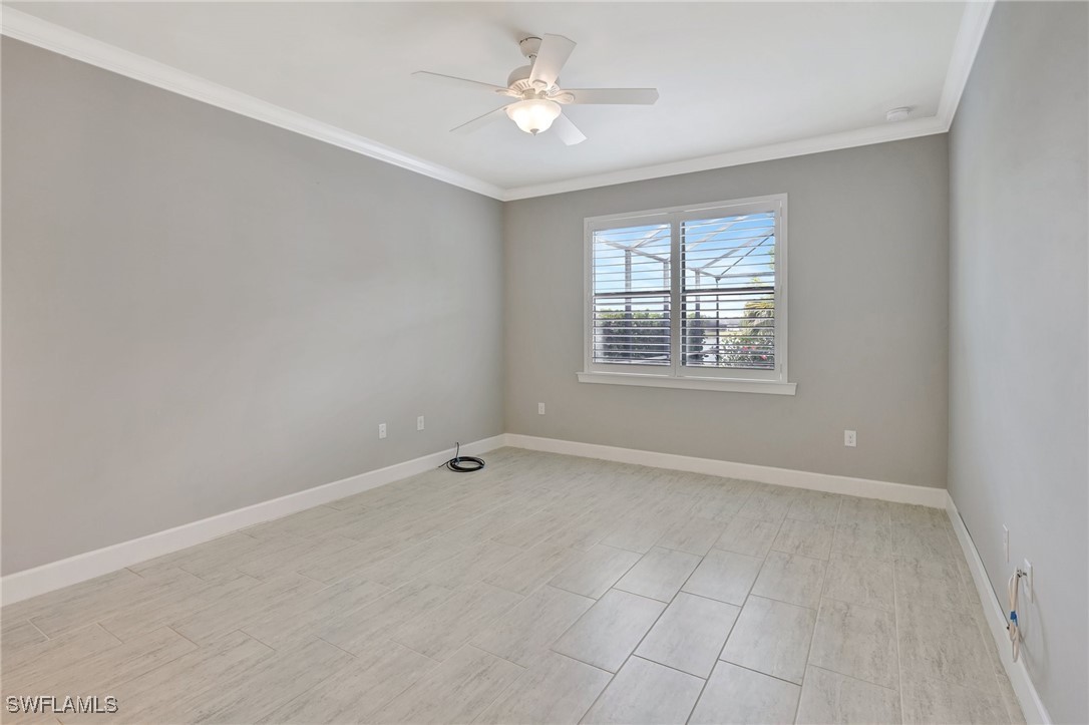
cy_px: 362
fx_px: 514
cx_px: 544
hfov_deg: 93.3
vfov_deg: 70.4
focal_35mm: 17
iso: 500
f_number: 8
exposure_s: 1/5
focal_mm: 17
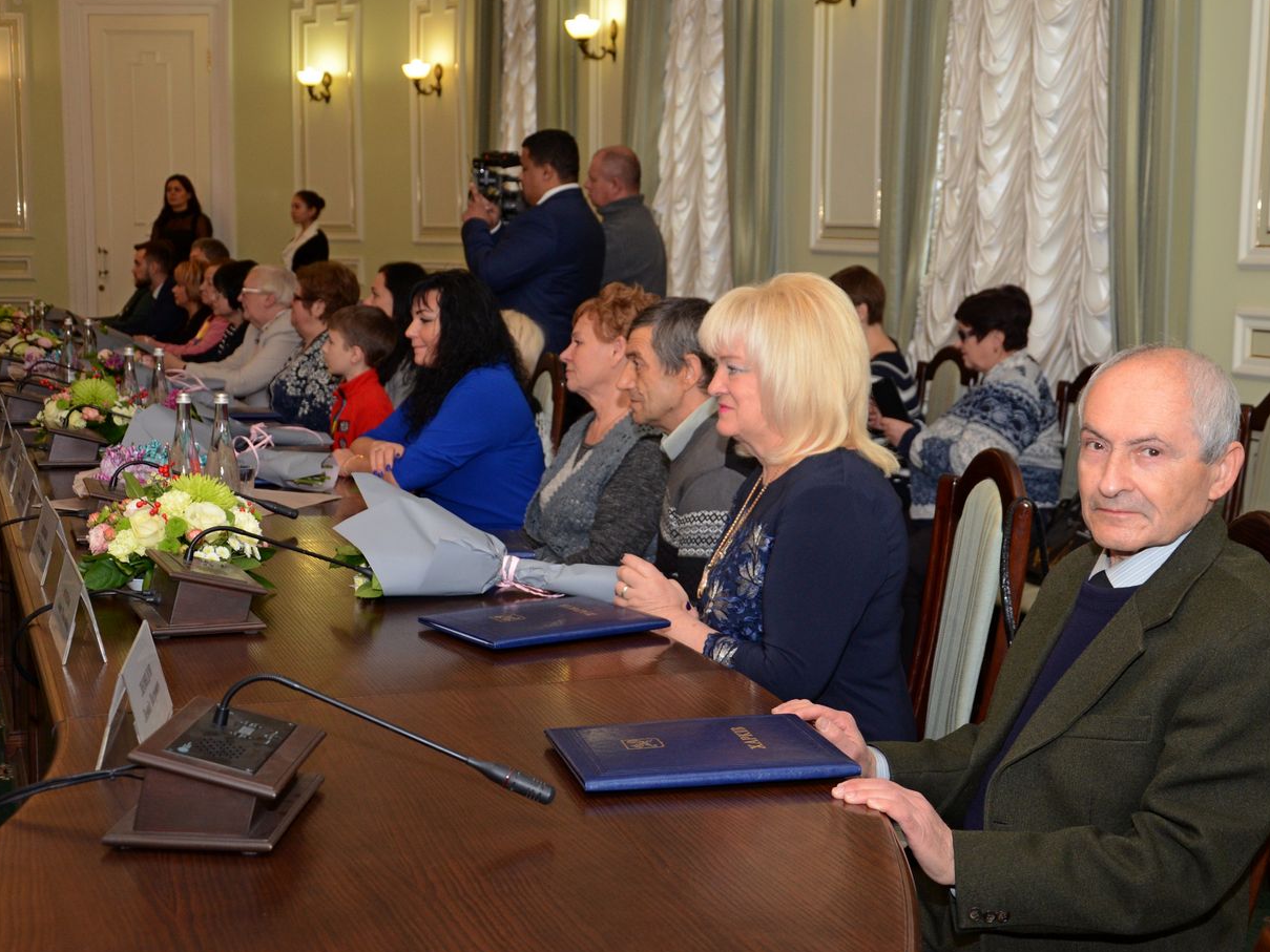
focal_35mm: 50
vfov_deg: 29.1
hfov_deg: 38.2
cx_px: 673
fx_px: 1835
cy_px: 479
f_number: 4.2
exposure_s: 1/200
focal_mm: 30
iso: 1000
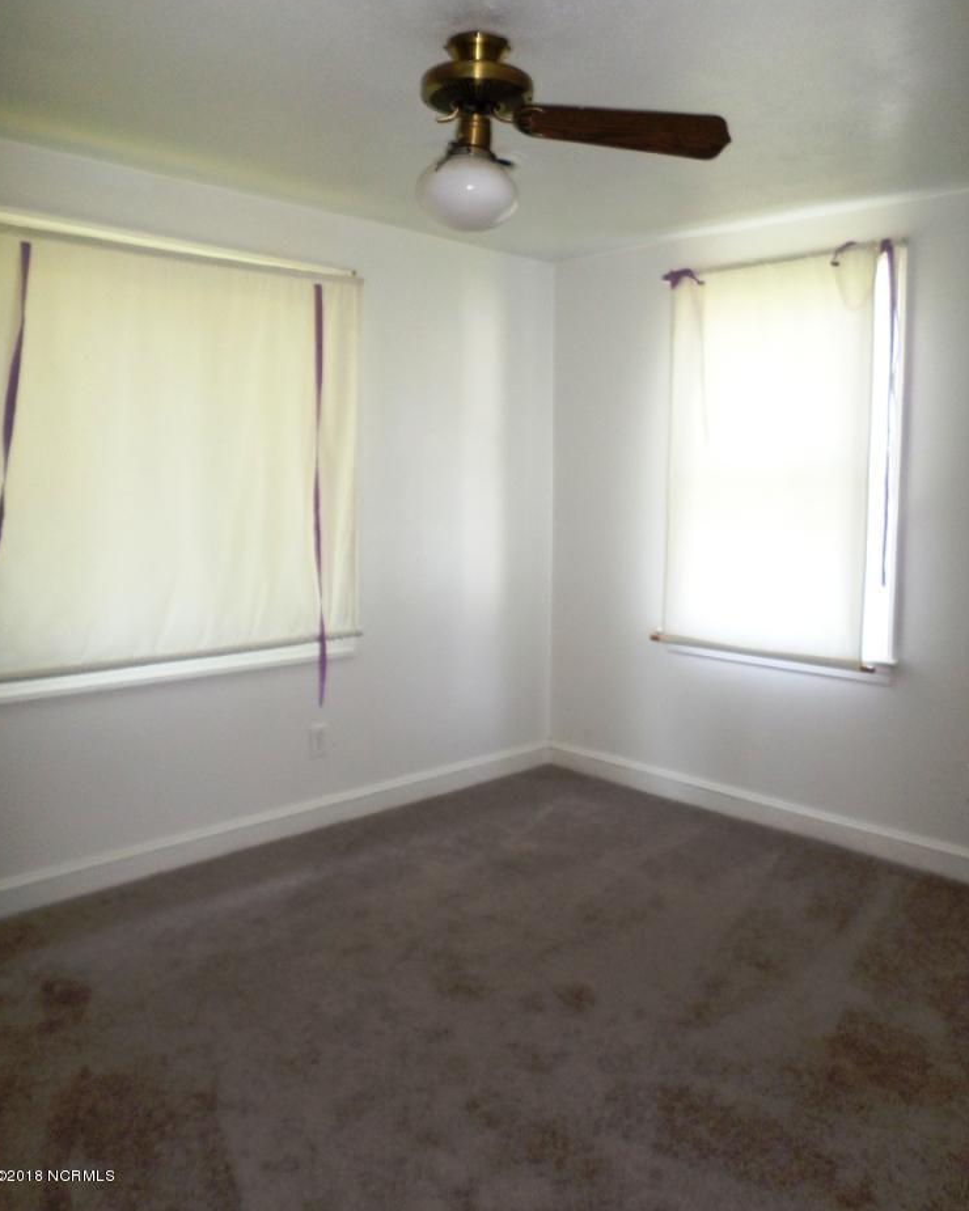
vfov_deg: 64.0
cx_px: 490
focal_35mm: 27
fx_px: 968
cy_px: 551
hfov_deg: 53.2
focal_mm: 4.5
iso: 120
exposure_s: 1/30
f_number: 2.5
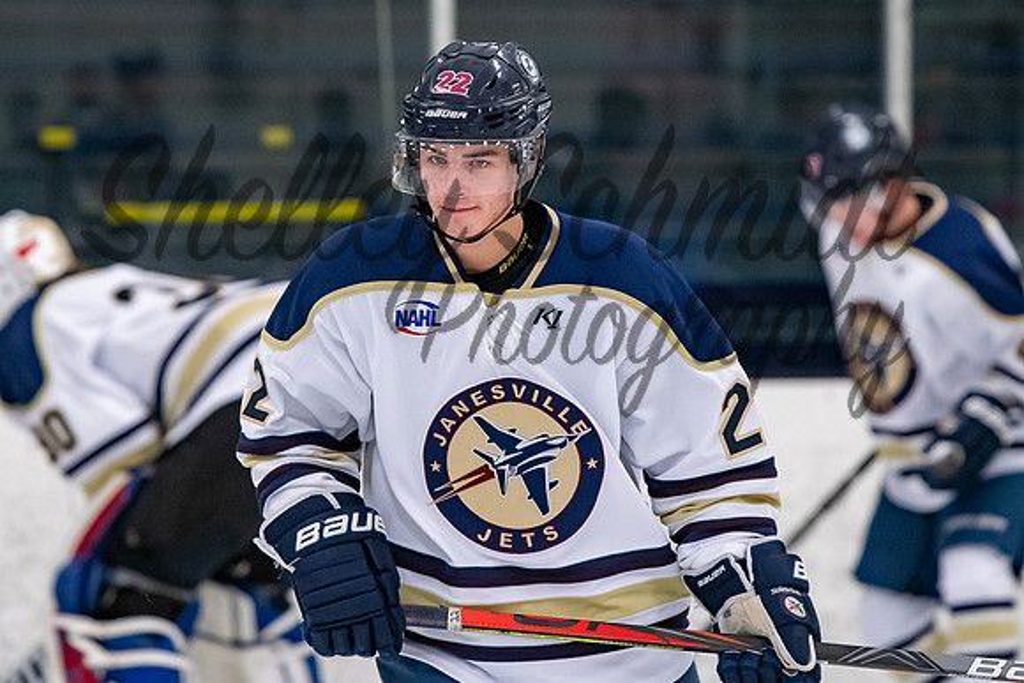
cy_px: 210
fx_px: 11822
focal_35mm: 416
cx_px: 445
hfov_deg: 5.0
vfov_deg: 3.3
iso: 2000
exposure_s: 1/800
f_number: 3.5
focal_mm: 200
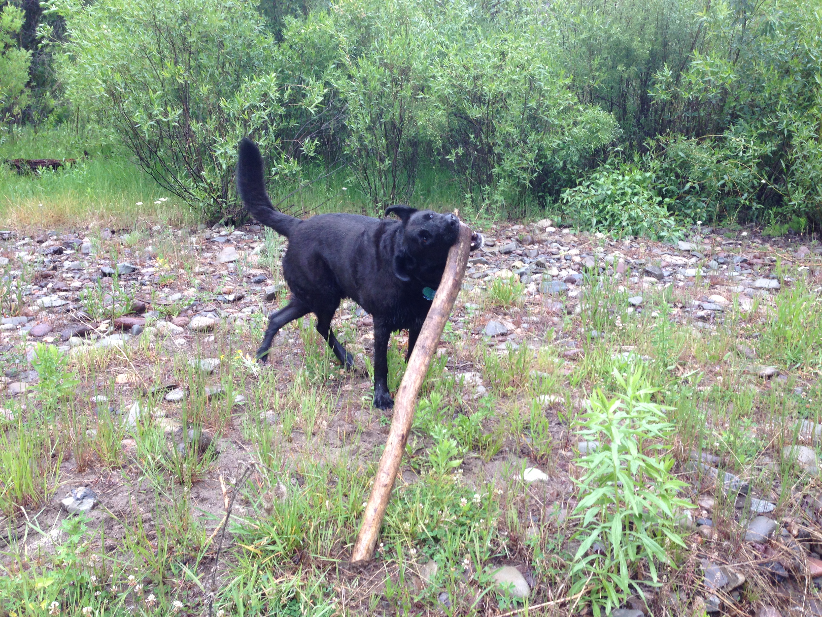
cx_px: 411
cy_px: 308
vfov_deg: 42.9
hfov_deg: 55.4
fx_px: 784
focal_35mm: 33
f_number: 2.4
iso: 80
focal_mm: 4.13
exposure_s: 1/120
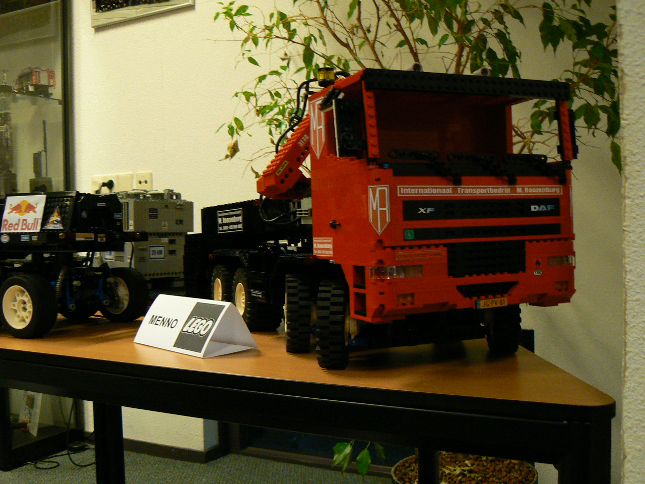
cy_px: 242
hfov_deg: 50.1
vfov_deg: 38.7
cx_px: 322
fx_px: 689
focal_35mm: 37
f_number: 2.8
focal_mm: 6
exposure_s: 1/15
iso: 200
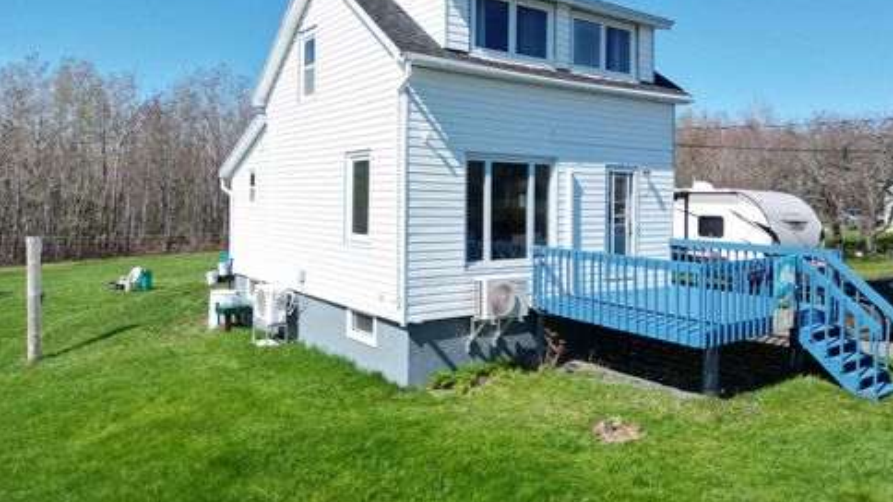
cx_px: 445
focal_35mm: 27
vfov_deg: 42.6
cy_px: 198
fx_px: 639
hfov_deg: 69.9
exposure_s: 1/5000
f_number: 1.7
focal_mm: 6.72
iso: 200
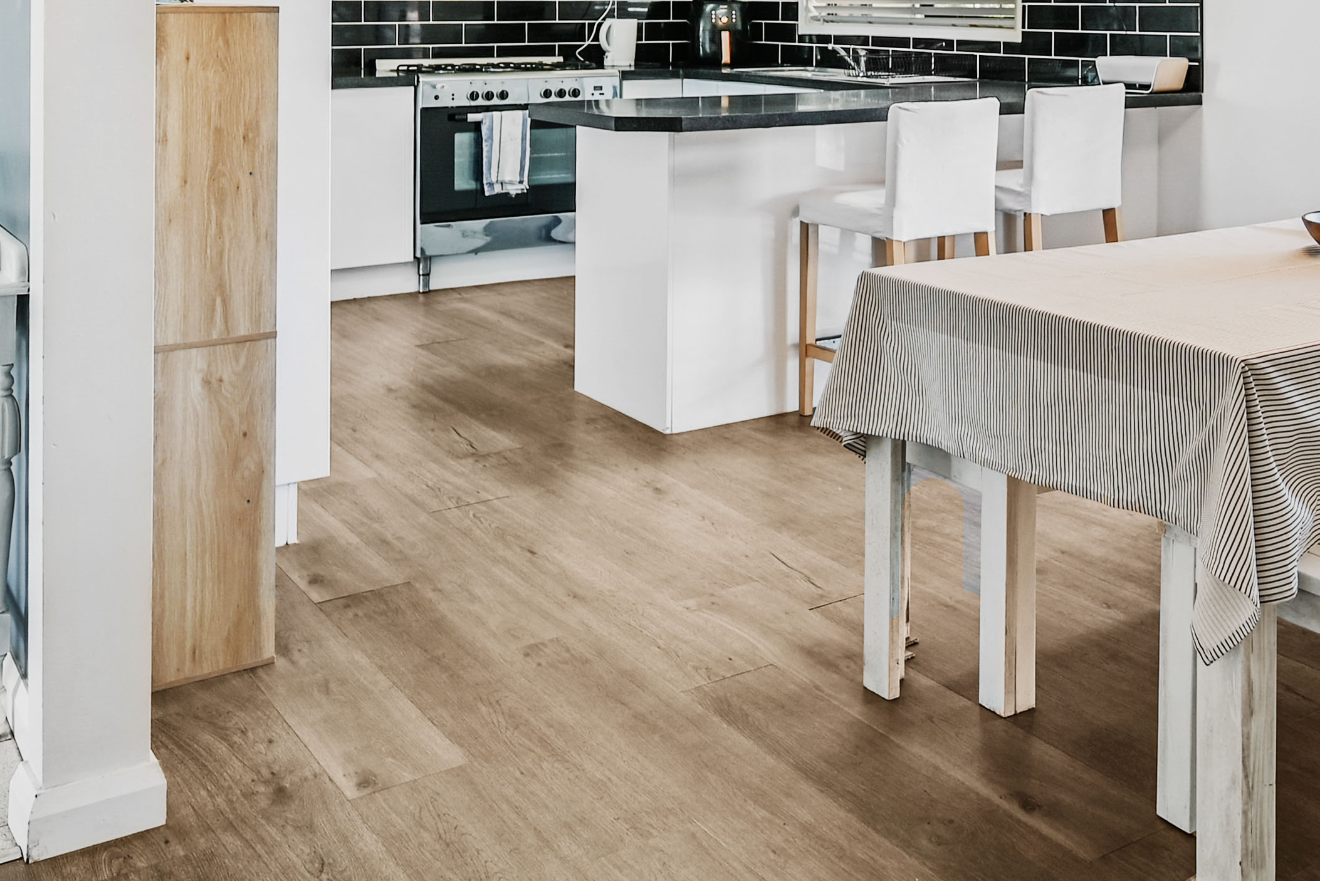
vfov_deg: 32.3
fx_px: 1467
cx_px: 968
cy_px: 140
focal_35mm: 40
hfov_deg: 46.9
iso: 100
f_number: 4
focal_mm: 14
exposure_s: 1/3
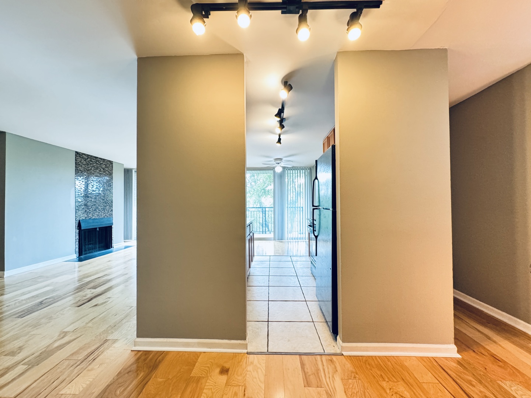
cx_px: 266
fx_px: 215
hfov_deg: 102.1
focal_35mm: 14
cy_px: 199
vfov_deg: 85.7
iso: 800
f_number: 2.2
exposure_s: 1/60
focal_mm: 2.22
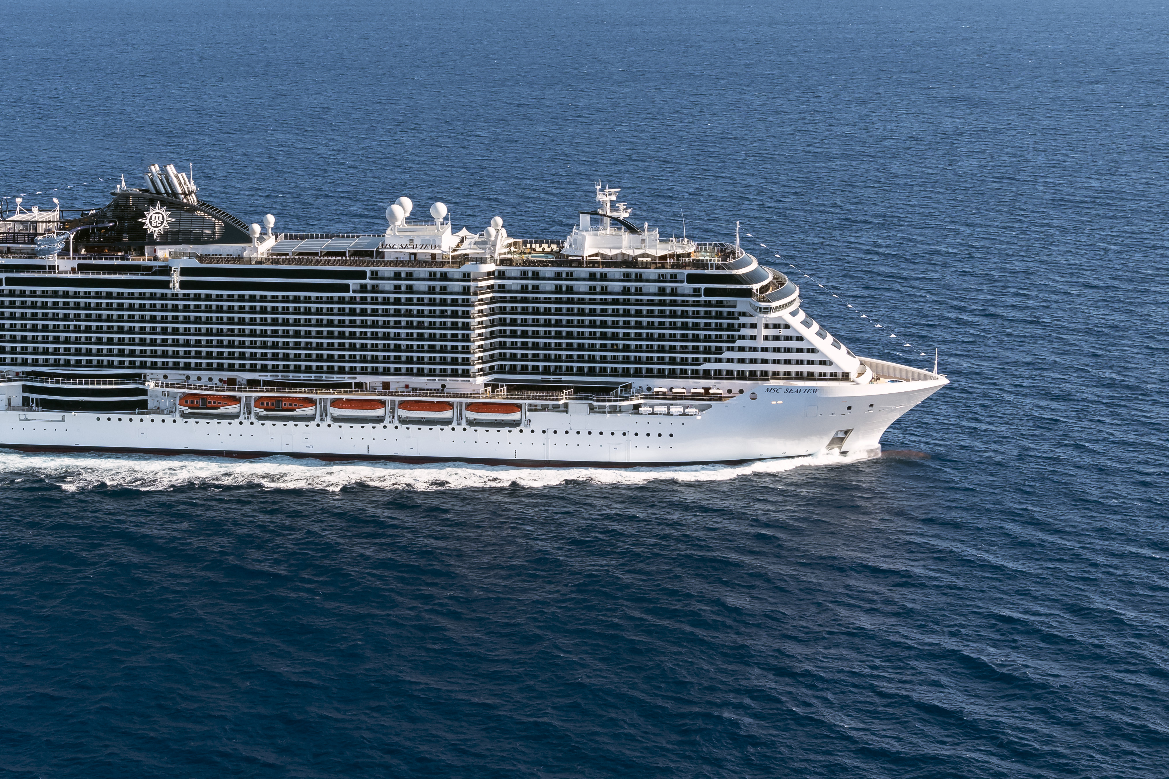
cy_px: 236
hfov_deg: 30.8
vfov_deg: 20.8
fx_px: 2111
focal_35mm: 65
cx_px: 409
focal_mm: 32
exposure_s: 1/1600
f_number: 8
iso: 1000
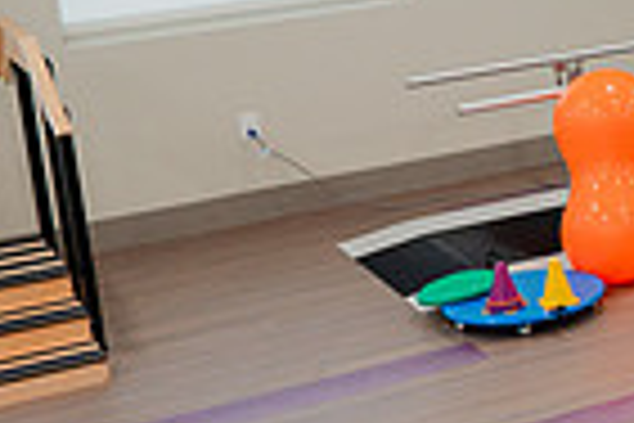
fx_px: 1902
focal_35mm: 108
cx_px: 1236
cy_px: 87
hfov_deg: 15.5
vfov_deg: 12.6
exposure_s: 1/200
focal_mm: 24
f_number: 4.5
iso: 1000
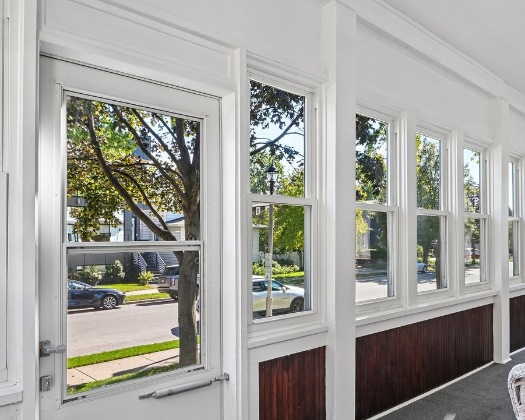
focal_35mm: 27
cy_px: 247
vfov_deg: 52.9
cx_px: 320
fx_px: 420
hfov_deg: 63.4
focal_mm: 16
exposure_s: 1/40
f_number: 13
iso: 400
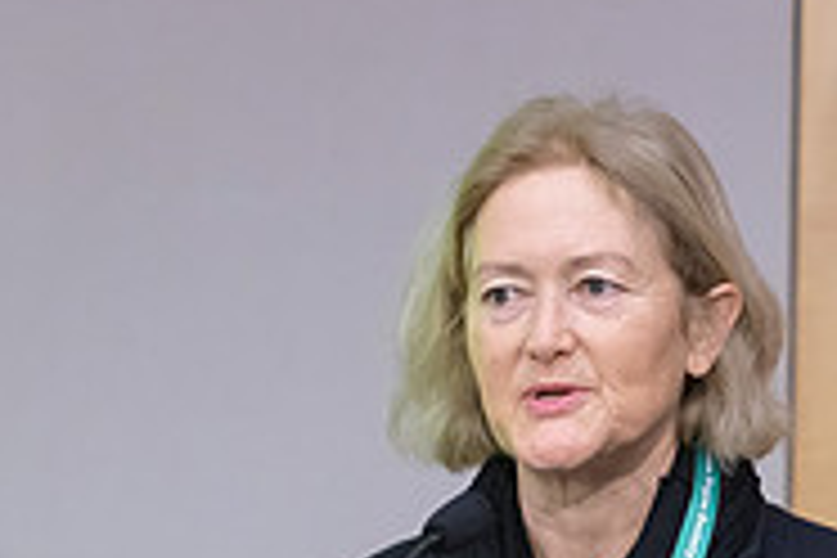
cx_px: 526
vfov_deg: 1.9
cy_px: 621
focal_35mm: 718
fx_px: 16692
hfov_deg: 2.9
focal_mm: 230
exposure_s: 1/400
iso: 5000
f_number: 4
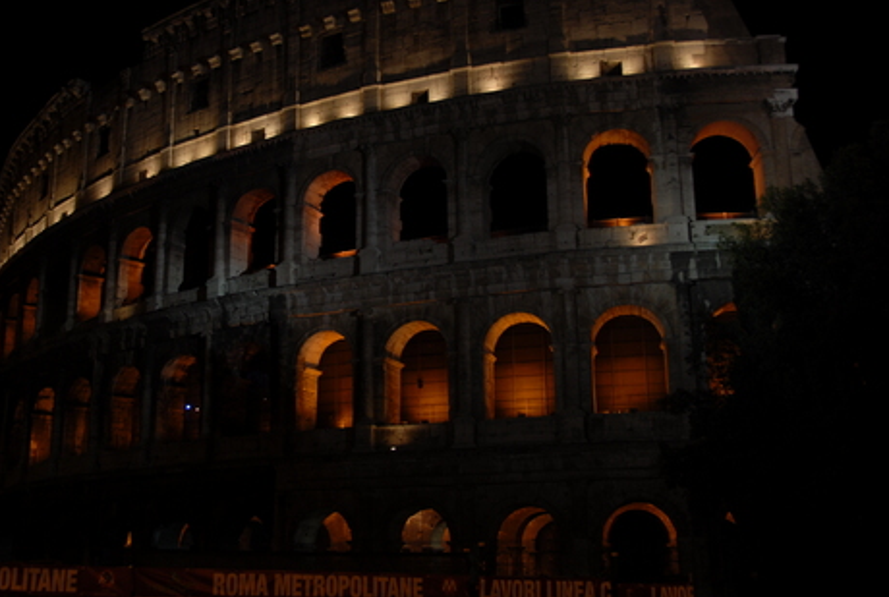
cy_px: 240
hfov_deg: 45.0
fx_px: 1064
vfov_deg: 31.3
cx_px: 344
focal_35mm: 43
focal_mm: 22
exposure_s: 1/5
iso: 100
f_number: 3.8
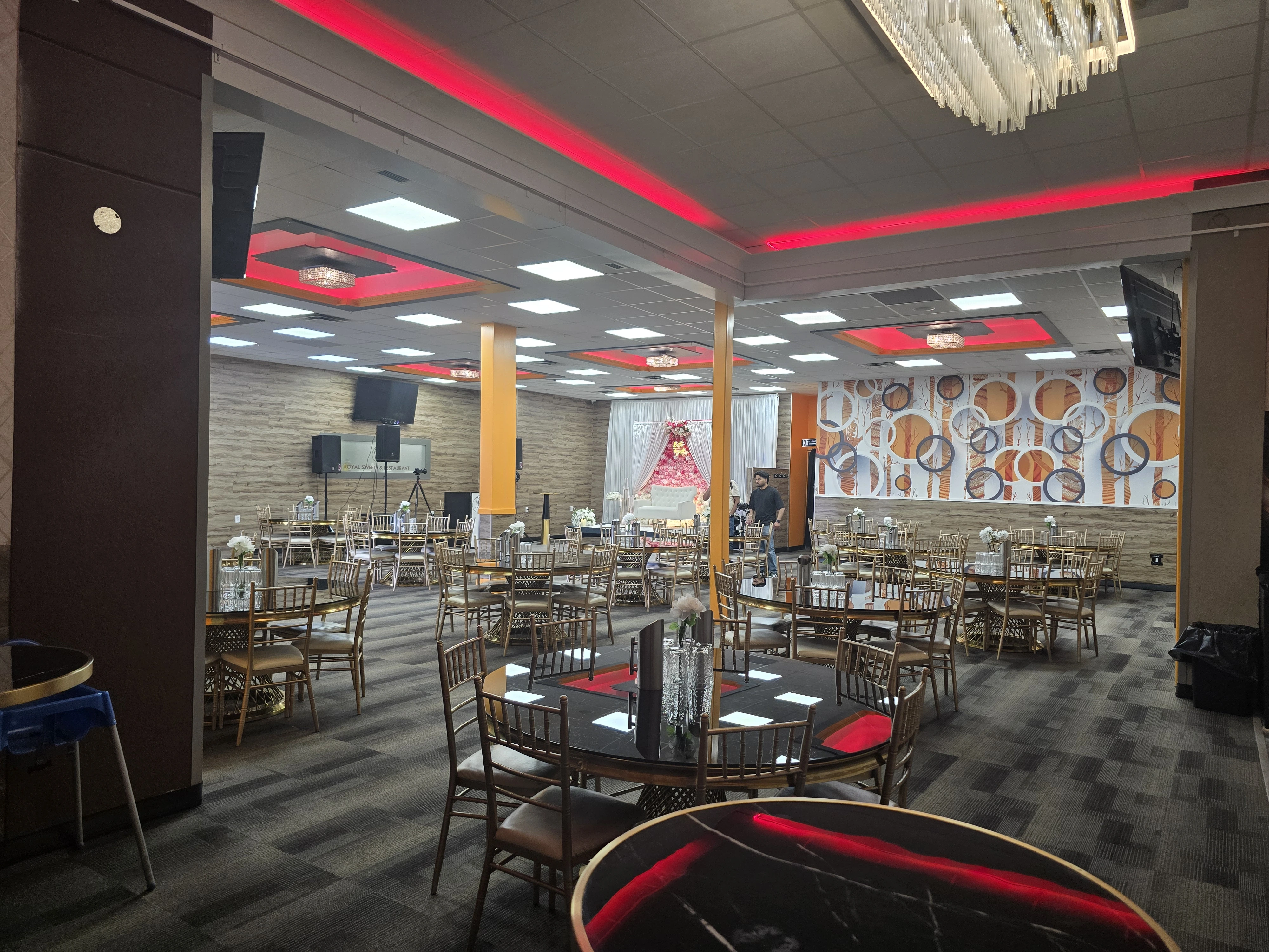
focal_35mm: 23
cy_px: 476
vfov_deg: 58.9
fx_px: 843
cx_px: 634
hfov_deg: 73.9
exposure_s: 1/120
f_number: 1.7
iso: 160
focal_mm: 6.3
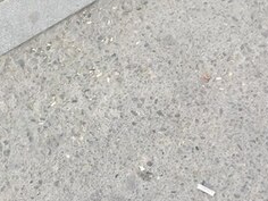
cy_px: 99
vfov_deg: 18.2
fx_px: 627
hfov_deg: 23.2
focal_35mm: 81
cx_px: 3
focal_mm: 4.15
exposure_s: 1/416
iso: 32
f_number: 2.2
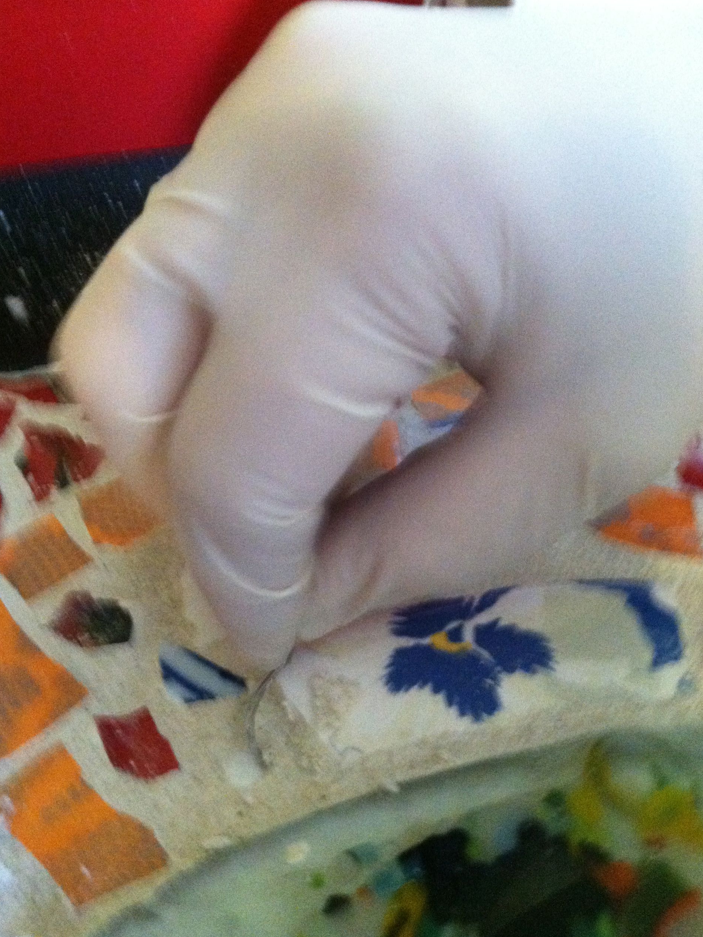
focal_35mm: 36
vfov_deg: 51.4
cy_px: 459
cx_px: 357
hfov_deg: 39.7
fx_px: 975
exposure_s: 1/15
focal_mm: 3.85
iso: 640
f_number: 2.8
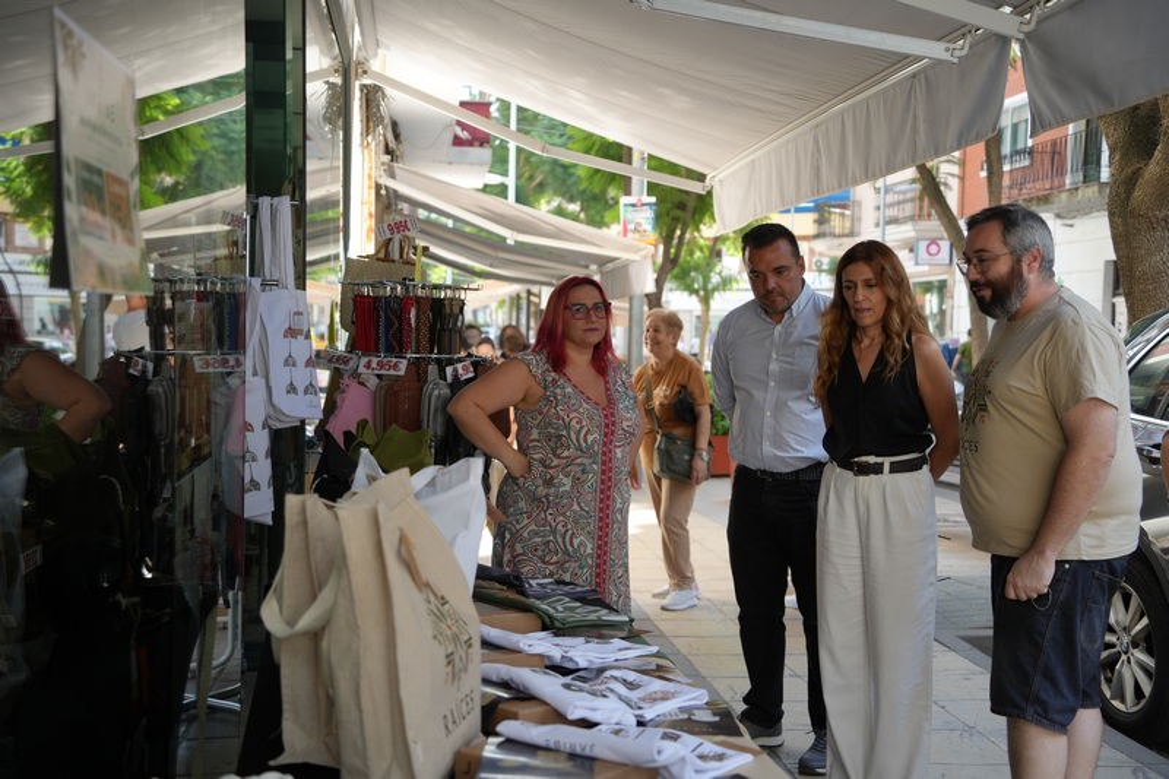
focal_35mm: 43
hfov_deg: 45.4
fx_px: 1396
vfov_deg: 31.2
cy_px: 390
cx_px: 584
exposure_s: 1/160
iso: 200
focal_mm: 43
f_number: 4
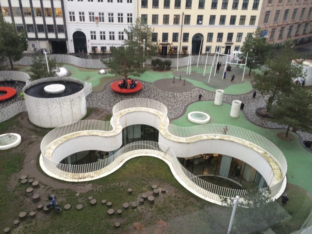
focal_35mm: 29
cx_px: 156
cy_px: 117
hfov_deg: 61.7
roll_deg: -1.3
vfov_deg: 48.2
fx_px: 261
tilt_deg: -29.5
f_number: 2.2
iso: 50
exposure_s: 1/50
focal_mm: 4.15
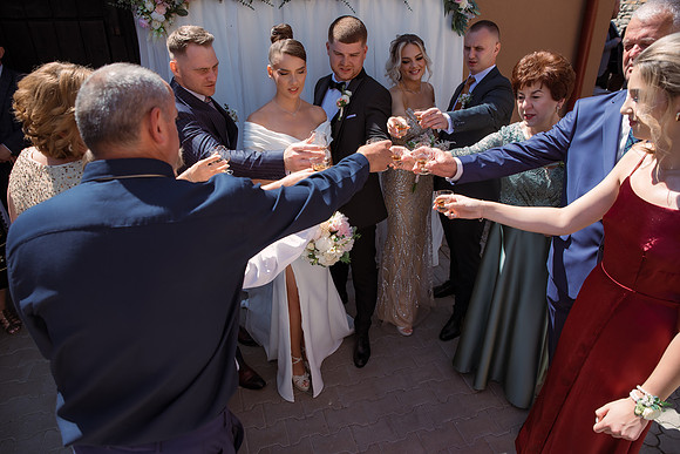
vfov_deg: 53.2
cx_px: 340
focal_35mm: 24
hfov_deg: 73.7
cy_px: 227
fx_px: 453
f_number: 4
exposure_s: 1/800
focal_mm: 24
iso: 320
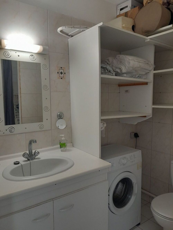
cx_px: 86
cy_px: 115
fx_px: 180
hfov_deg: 51.4
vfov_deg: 65.3
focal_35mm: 27
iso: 250
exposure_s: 1/50
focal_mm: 4
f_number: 1.8
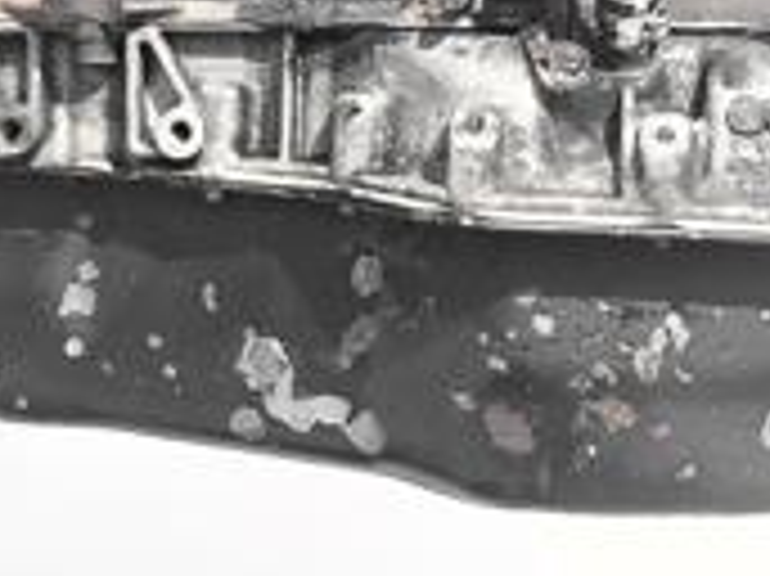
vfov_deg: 13.6
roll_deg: -1.0
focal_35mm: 105
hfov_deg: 18.6
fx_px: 2334
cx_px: 603
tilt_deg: +0.3
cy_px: -171
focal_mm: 3.99
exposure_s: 1/800
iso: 20
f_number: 1.8
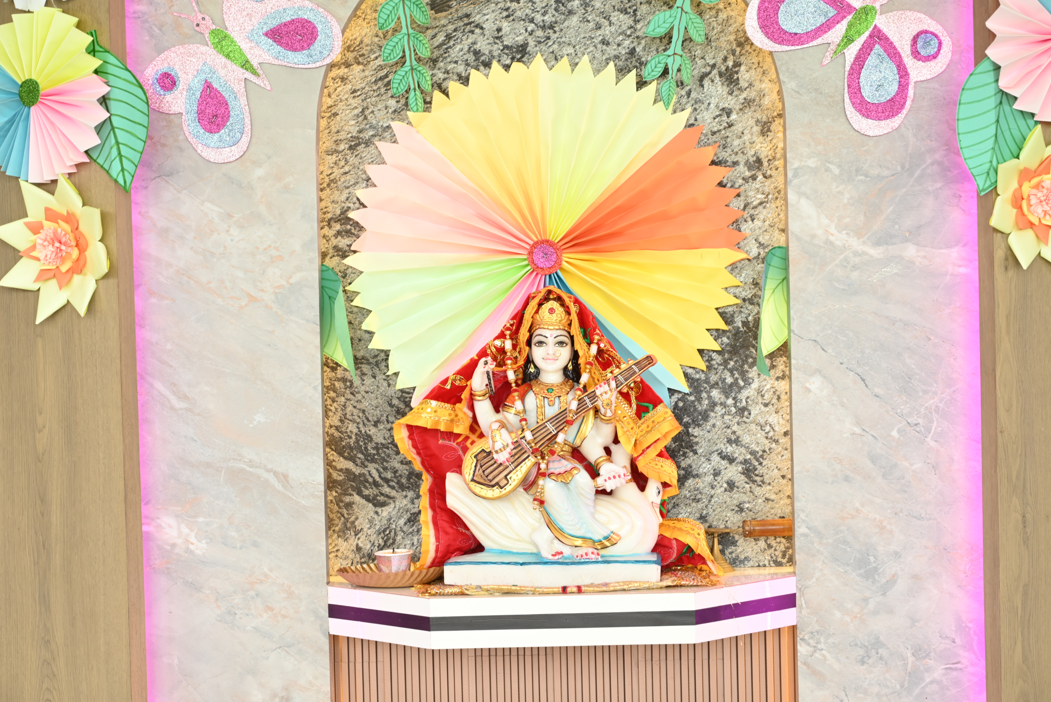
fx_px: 2073
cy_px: 350
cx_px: 519
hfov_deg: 28.4
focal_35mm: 71
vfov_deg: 19.2
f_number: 6.3
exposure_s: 1/125
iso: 640
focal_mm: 70
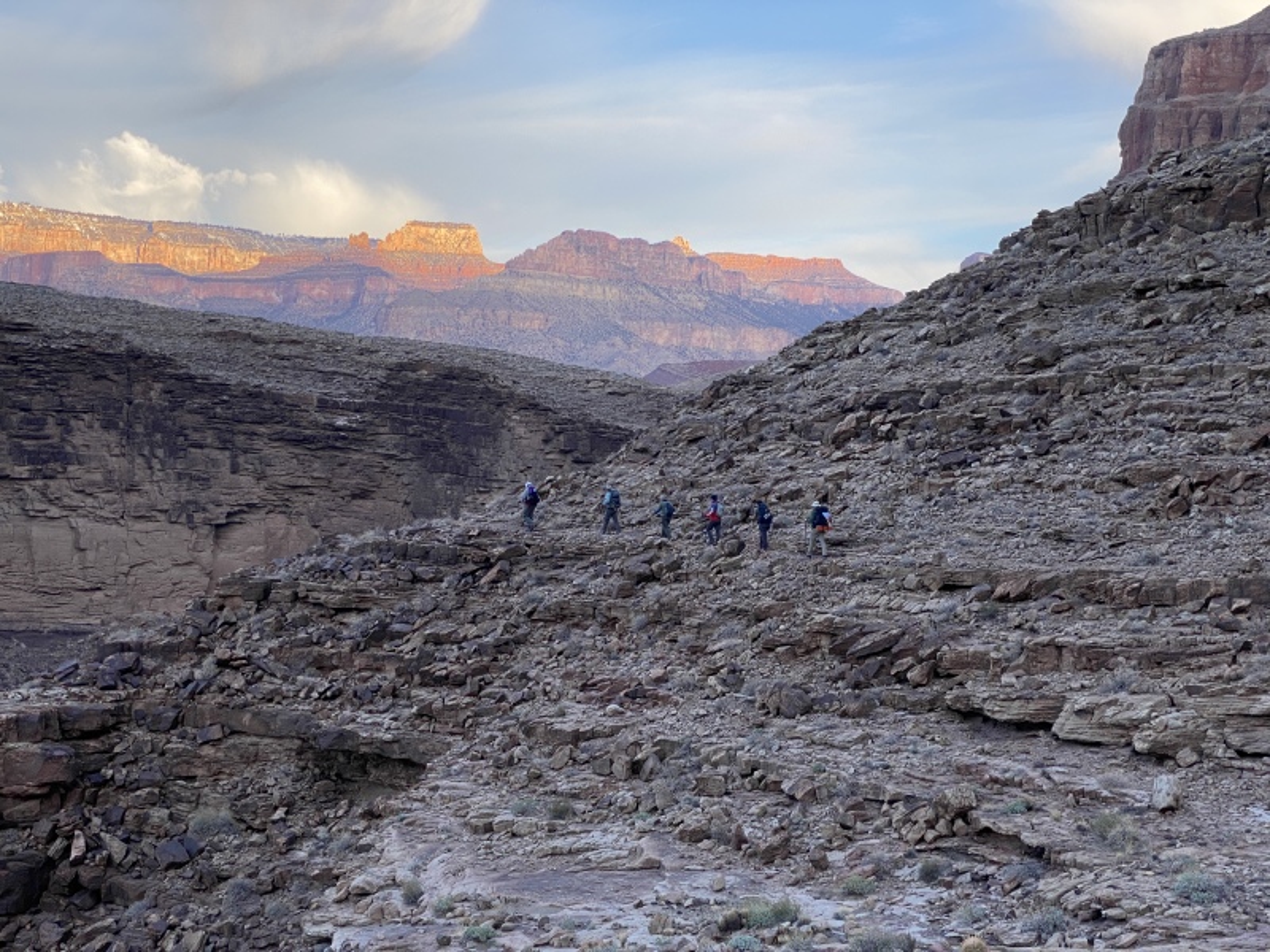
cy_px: 476
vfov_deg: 28.0
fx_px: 1908
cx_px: 635
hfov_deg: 36.8
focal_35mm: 52
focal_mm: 6
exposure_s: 1/324
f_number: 2
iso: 20
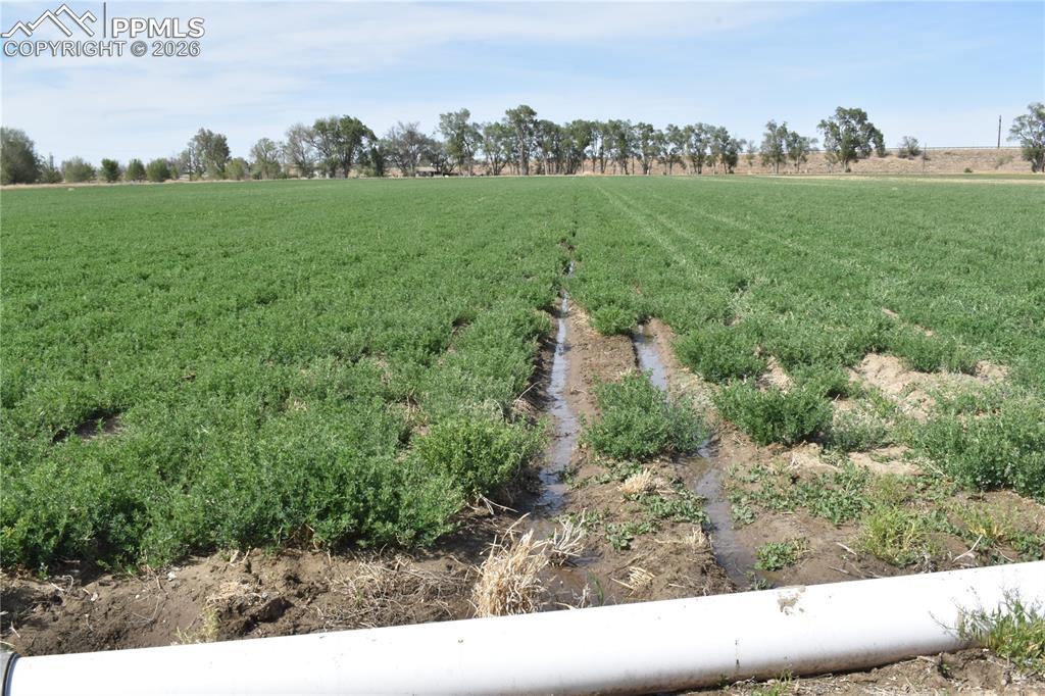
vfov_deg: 38.3
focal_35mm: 34
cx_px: 522
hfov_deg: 55.1
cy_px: 348
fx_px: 1001
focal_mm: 23
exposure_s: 1/200
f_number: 25
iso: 500
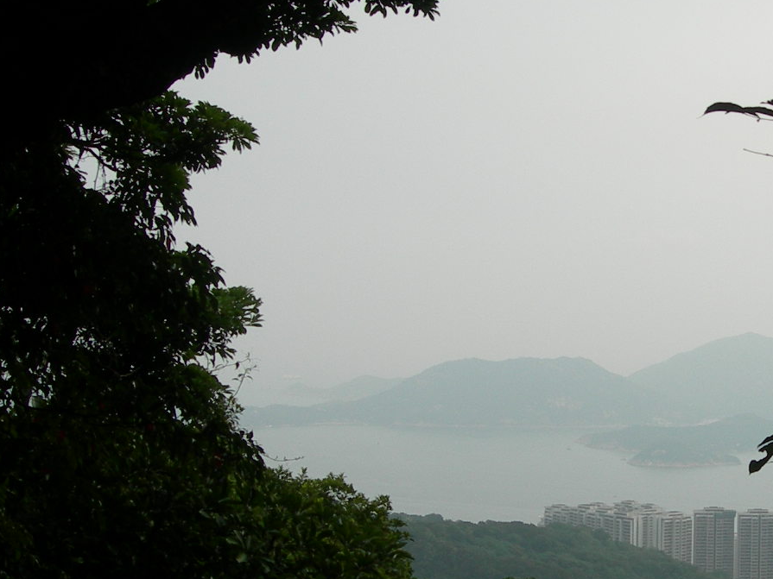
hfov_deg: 21.9
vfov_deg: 17.0
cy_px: 348
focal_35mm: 87
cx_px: 724
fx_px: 1943
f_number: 4.8
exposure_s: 1/318
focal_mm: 7.8
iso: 50
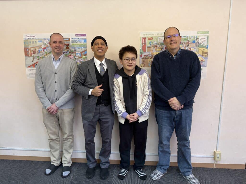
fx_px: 171
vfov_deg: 56.8
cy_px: 92
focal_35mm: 24
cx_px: 123
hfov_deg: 71.6
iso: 100
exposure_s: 1/120
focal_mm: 6.76
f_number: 1.78
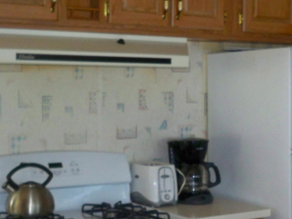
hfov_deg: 22.3
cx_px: 284
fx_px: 717
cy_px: 153
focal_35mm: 85
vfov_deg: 17.3
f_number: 3.1
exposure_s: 1/60
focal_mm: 6.3
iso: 200
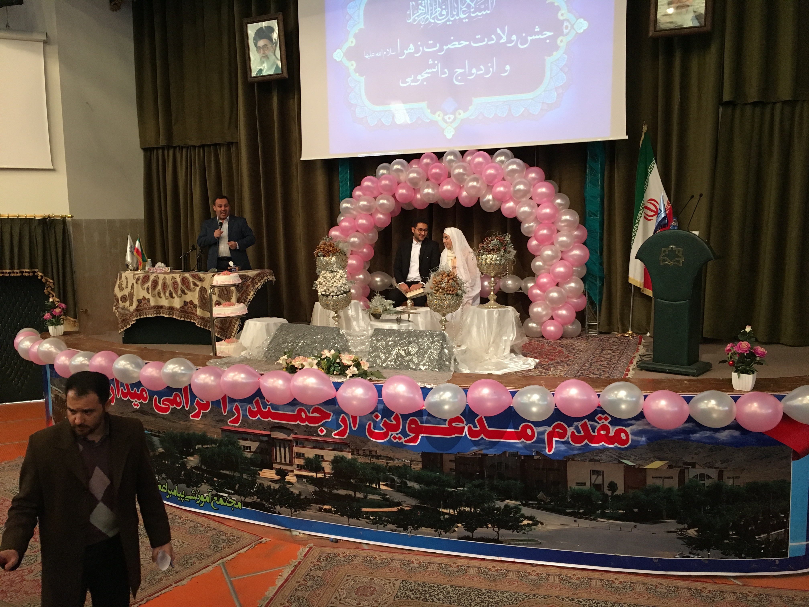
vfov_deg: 48.2
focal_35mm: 29
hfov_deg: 61.7
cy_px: 304
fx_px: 678
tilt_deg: -7.4
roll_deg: +1.1
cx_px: 404
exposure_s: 1/33
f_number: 2.2
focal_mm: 4.15
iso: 200
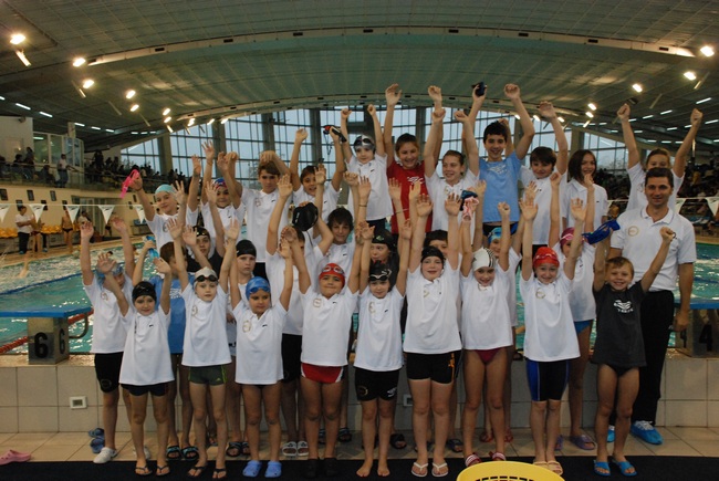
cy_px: 240
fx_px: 660
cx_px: 360
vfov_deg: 40.1
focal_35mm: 33
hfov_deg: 57.2
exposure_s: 1/60
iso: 1600
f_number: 5.6
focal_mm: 22
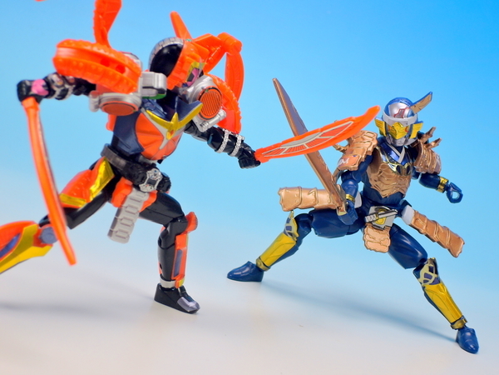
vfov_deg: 17.4
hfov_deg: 23.0
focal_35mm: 85
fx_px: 1225
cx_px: 250
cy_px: 188
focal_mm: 18.2
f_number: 5
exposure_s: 1/3
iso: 80
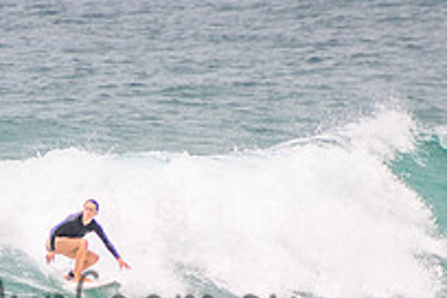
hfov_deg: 1.3
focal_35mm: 1567
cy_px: 255
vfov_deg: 0.9
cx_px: 46
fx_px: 19455
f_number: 5.6
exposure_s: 1/2000
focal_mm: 400
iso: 160
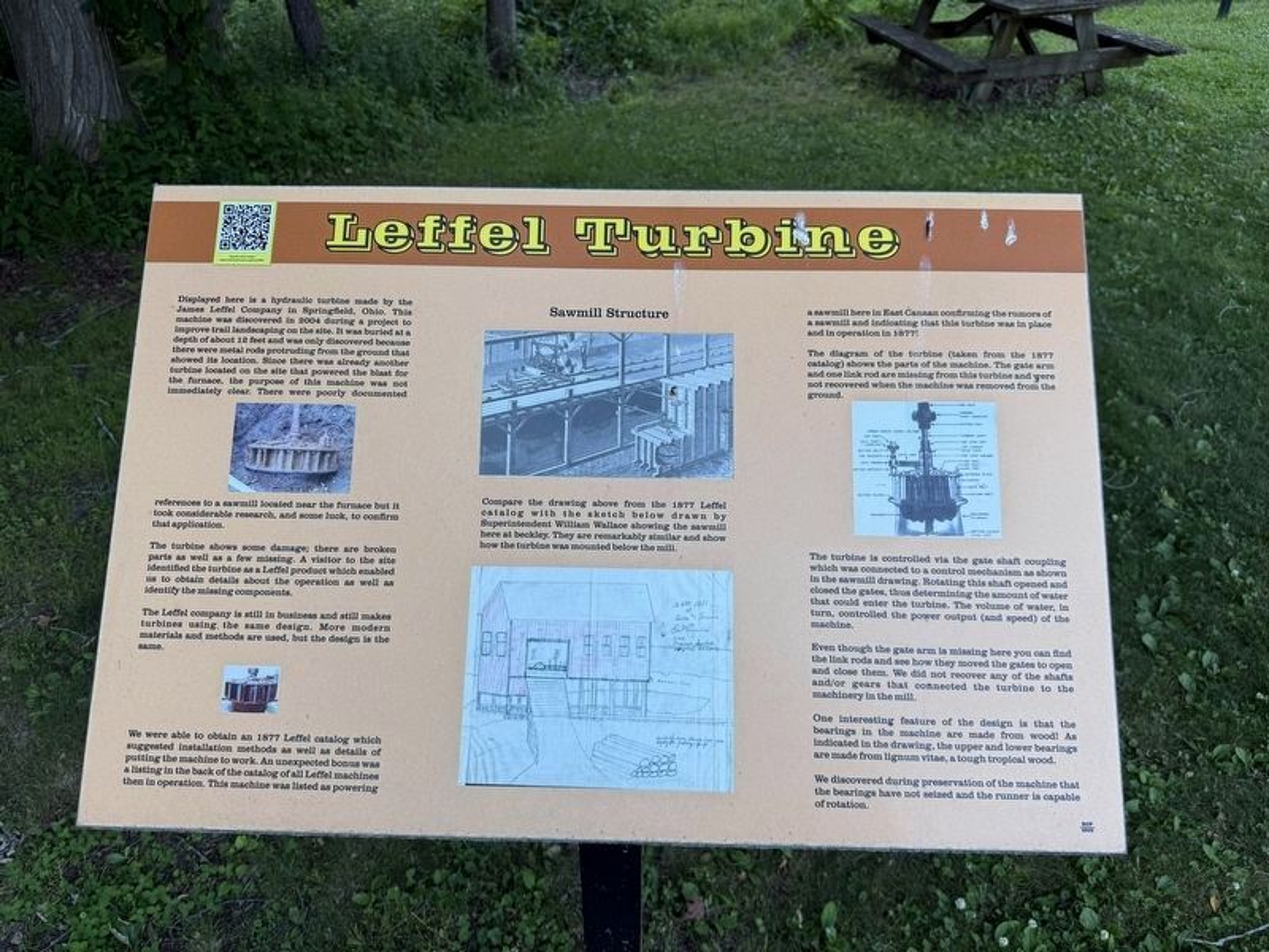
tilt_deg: -33.1
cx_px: 634
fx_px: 880
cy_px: 476
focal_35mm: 24
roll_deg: -1.9
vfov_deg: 56.8
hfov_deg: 71.6
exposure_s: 1/161
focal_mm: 6.76
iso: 64
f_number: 1.78
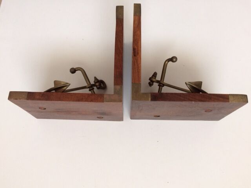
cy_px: 94
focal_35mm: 29
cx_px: 126
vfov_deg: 48.2
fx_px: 210
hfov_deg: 61.7
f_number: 2.2
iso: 160
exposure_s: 1/33
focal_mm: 4.15
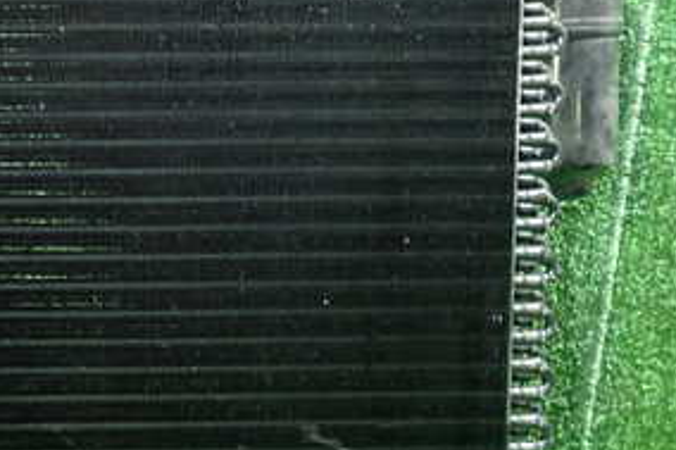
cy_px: 179
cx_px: 19
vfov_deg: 20.6
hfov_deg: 28.8
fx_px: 1239
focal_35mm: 66
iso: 800
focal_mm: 5.4
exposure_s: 1/15
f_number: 2.3
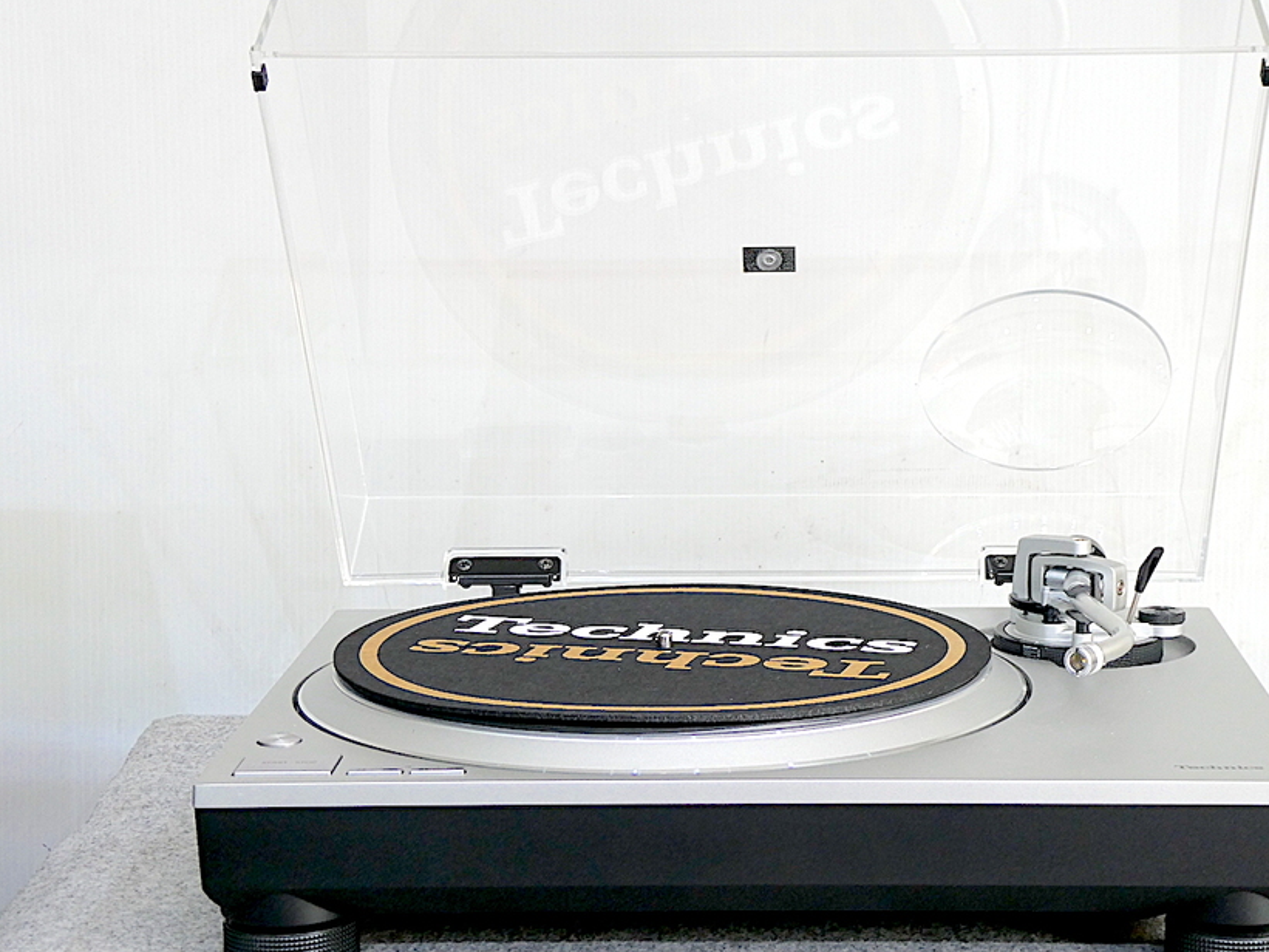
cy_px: 461
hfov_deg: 25.6
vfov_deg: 19.4
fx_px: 2787
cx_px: 730
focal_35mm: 76
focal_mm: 11.7
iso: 200
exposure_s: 1/25
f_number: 4.4
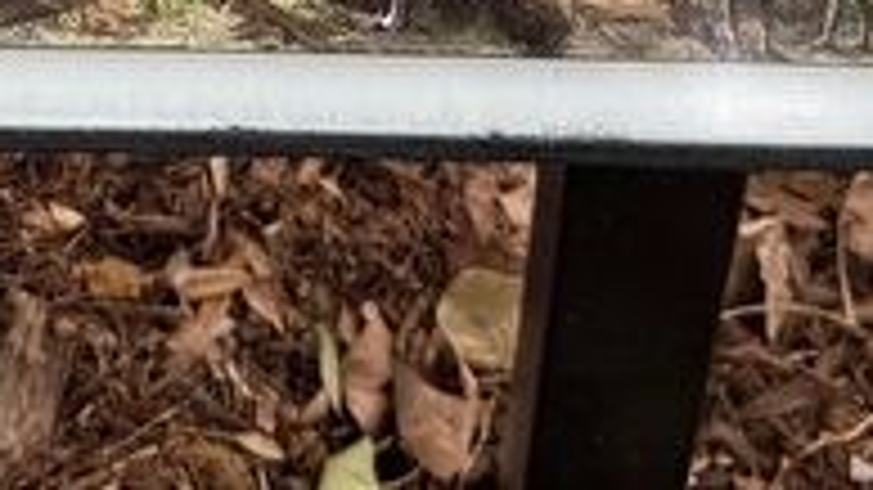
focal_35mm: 108
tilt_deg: -35.4
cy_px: -553
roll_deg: -1.4
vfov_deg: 10.2
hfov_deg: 19.5
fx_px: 2499
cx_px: 135
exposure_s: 1/476
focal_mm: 6.76
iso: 80
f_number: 1.78
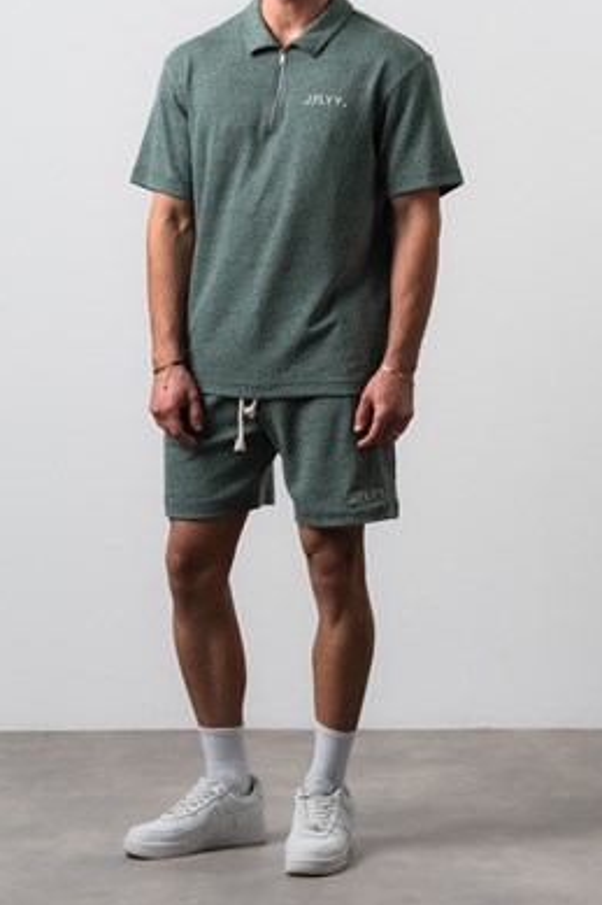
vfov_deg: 18.8
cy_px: 265
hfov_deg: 12.7
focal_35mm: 108
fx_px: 2711
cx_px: 272
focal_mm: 70
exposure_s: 1/125
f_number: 10
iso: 100
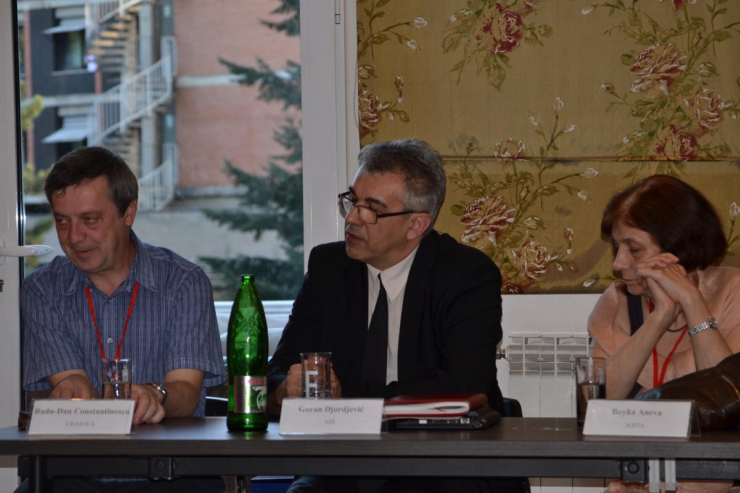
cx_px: 370
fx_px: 2651
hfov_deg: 15.9
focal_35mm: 129
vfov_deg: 10.6
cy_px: 246
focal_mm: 86
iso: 200
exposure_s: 1/60
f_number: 5.6
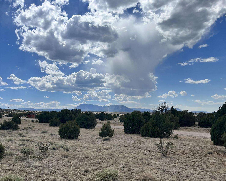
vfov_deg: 42.1
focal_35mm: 34
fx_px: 227
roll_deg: +0.2
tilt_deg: -3.5
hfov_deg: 52.9
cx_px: 113
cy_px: 134
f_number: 1.6
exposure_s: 1/6897
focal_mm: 5.1
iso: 50
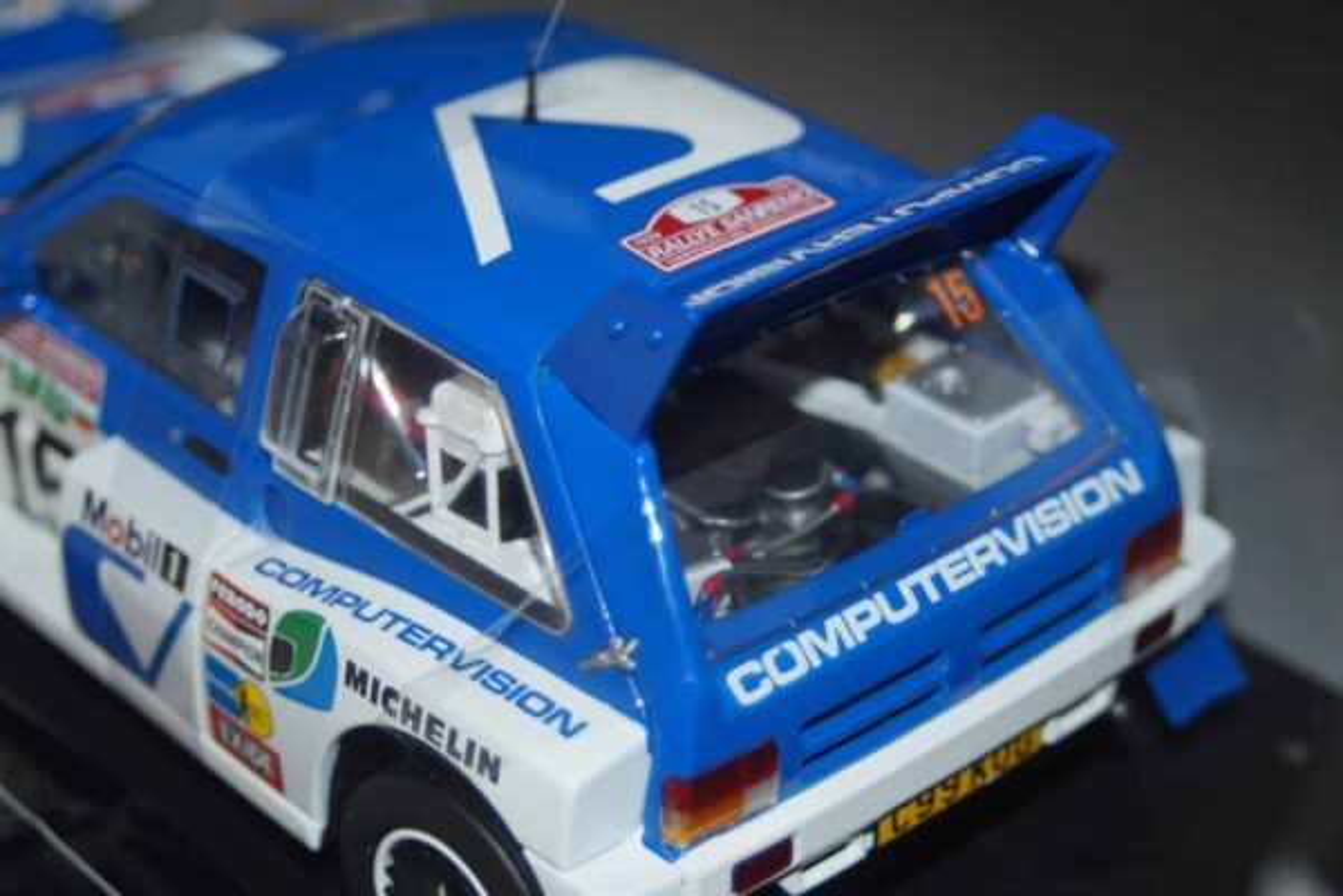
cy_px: 448
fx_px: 3077
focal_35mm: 82
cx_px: 672
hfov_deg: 24.6
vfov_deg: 16.6
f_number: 5
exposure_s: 1/160
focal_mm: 55
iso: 200
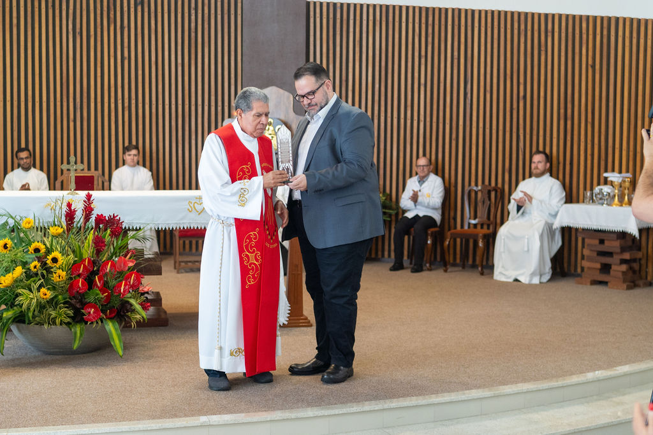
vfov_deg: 26.0
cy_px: 218
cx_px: 326
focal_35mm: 52
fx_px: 943
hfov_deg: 38.2
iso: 1000
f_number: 2.2
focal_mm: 35
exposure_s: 1/125
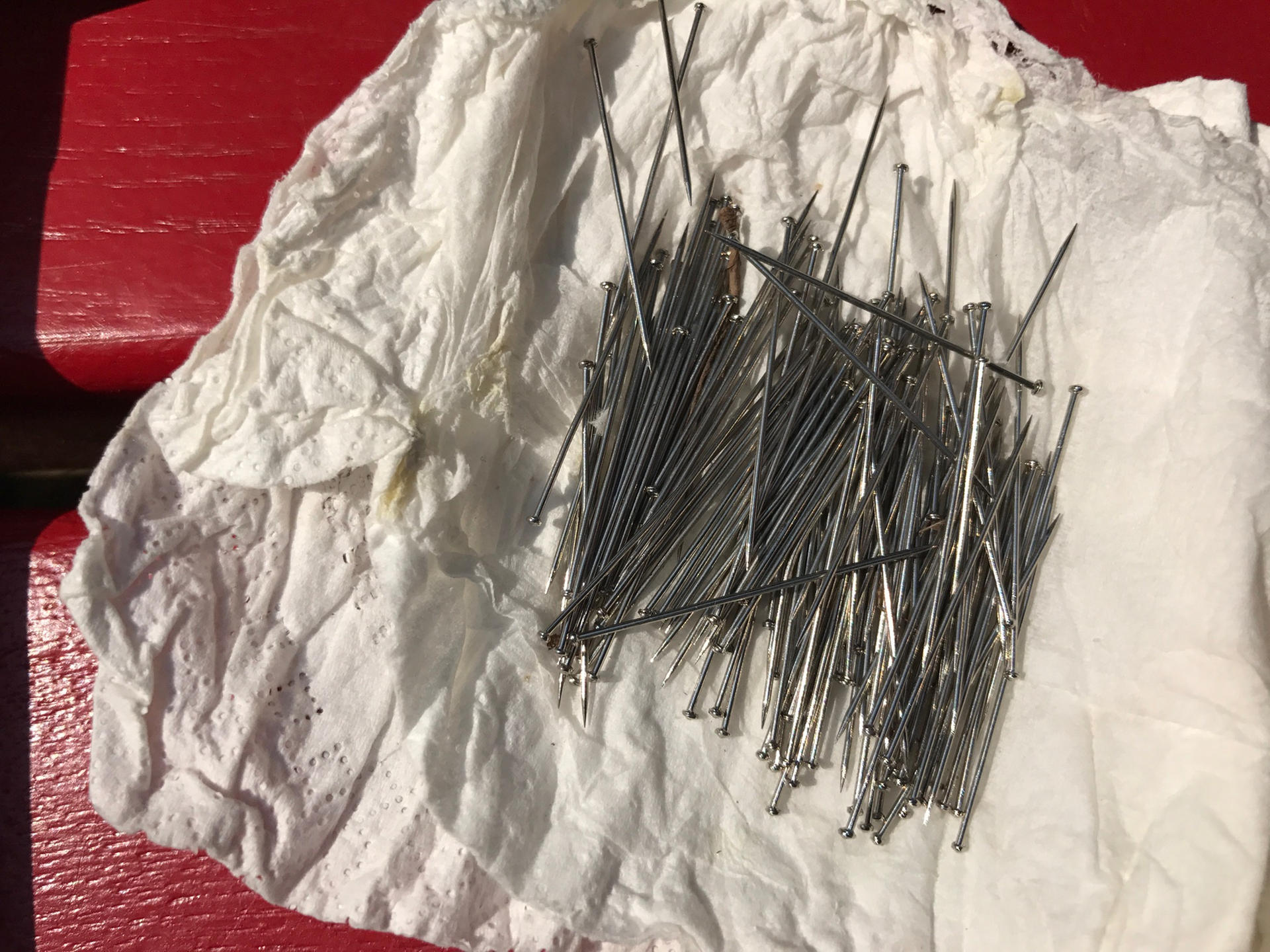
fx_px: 1027
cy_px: 476
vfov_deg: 49.7
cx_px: 635
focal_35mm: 28
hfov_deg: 63.4
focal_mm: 3.99
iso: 20
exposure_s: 1/8000
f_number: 1.8
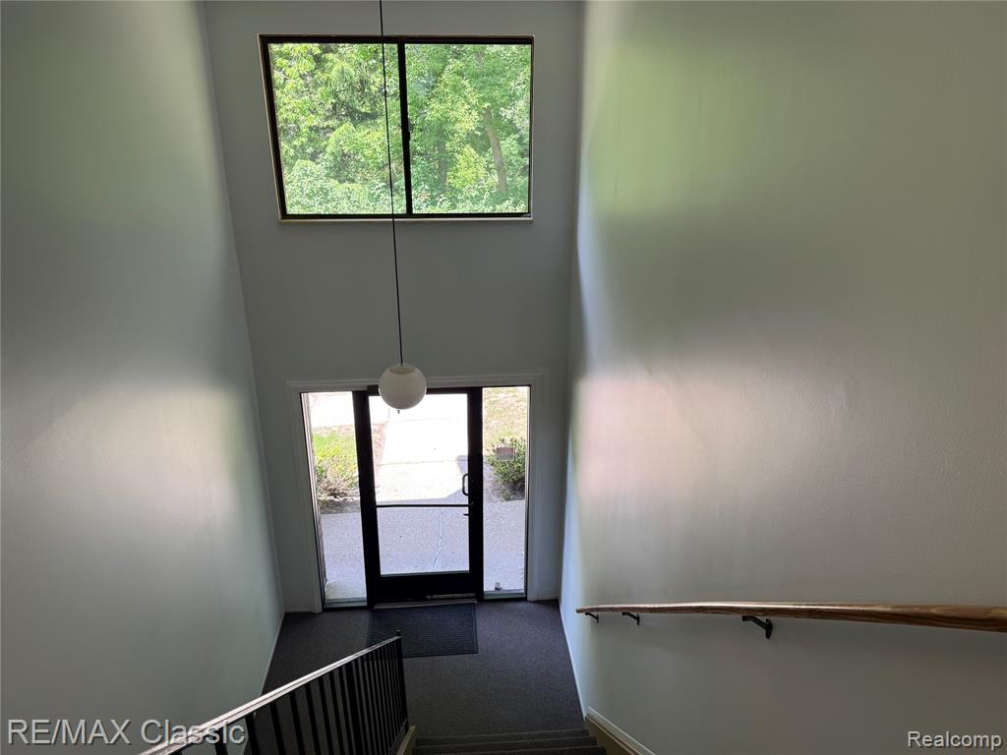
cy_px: 378
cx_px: 504
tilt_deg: -21.0
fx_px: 698
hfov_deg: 71.6
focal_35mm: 24
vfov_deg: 56.8
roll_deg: +0.3
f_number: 1.78
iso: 64
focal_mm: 6.76
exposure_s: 1/194
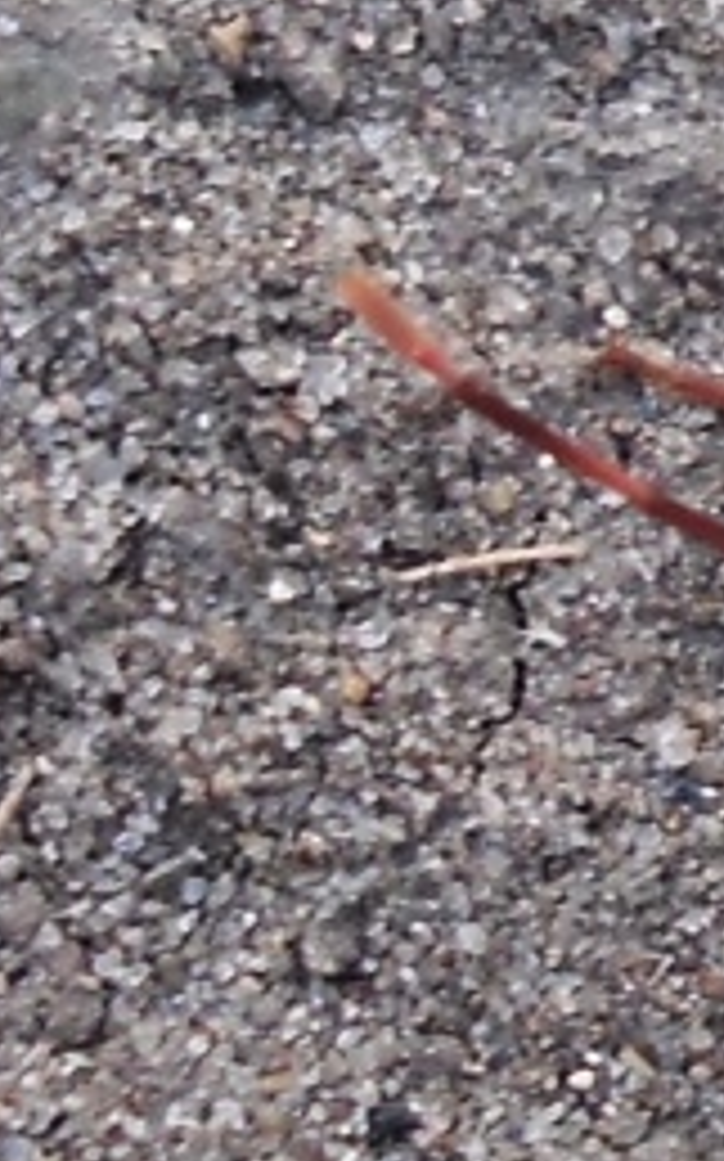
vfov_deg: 26.1
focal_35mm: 79
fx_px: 2497
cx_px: 1300
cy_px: 526
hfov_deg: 14.5
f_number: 3.5
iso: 80
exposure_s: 1/50
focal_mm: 5.8
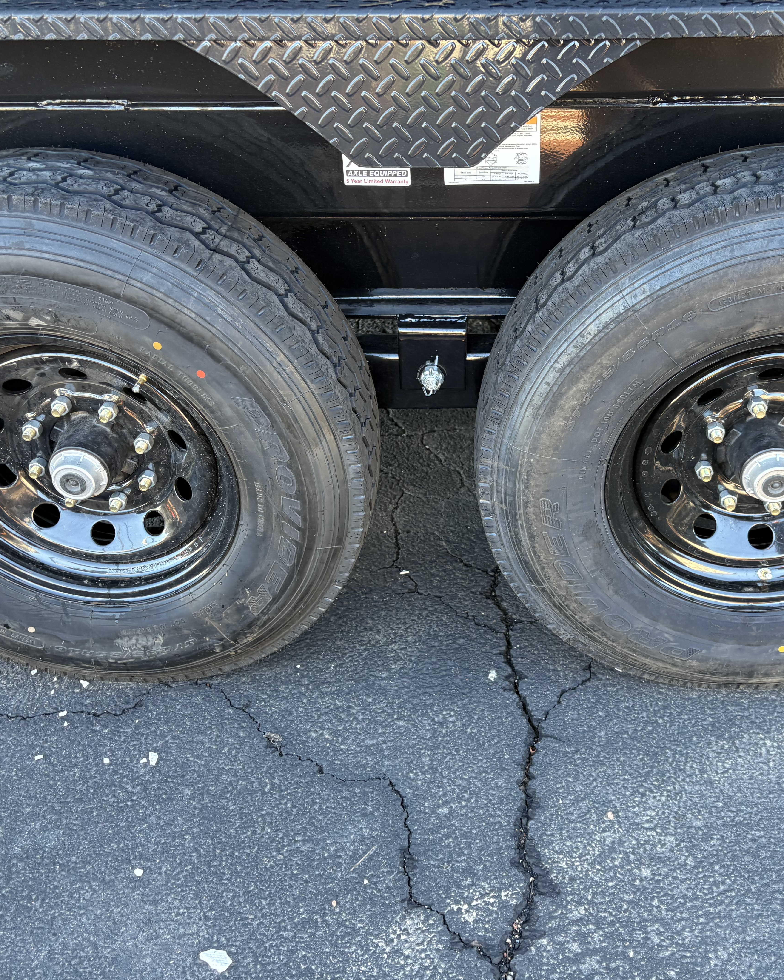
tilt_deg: -34.5
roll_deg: +2.8
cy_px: 491
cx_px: 463
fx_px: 986
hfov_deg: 43.2
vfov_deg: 52.8
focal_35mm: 34
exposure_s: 1/108
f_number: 1.6
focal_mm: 5.96
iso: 125
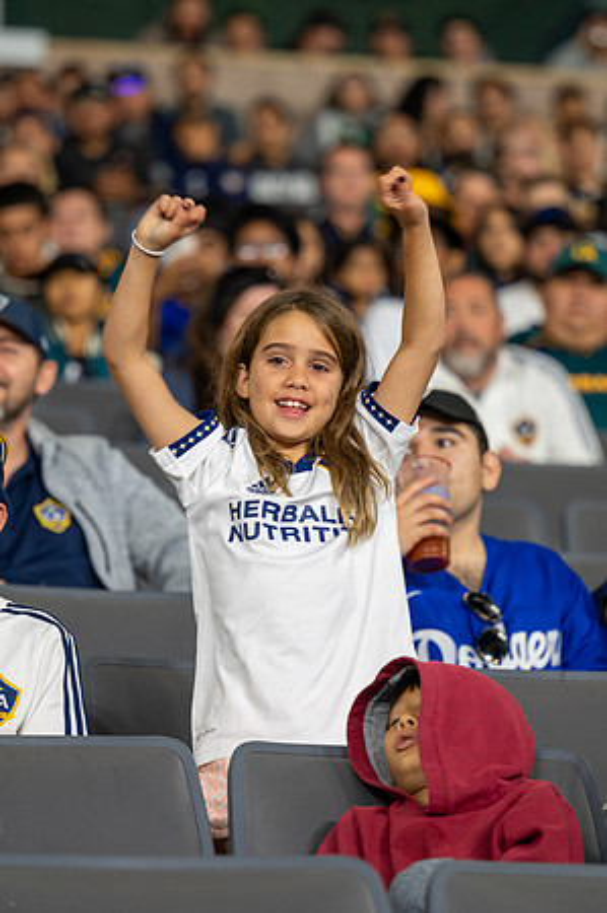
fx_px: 4949
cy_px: 456
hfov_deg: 7.0
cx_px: 289
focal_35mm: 195
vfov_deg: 10.5
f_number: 2.8
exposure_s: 1/200
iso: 800
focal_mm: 130
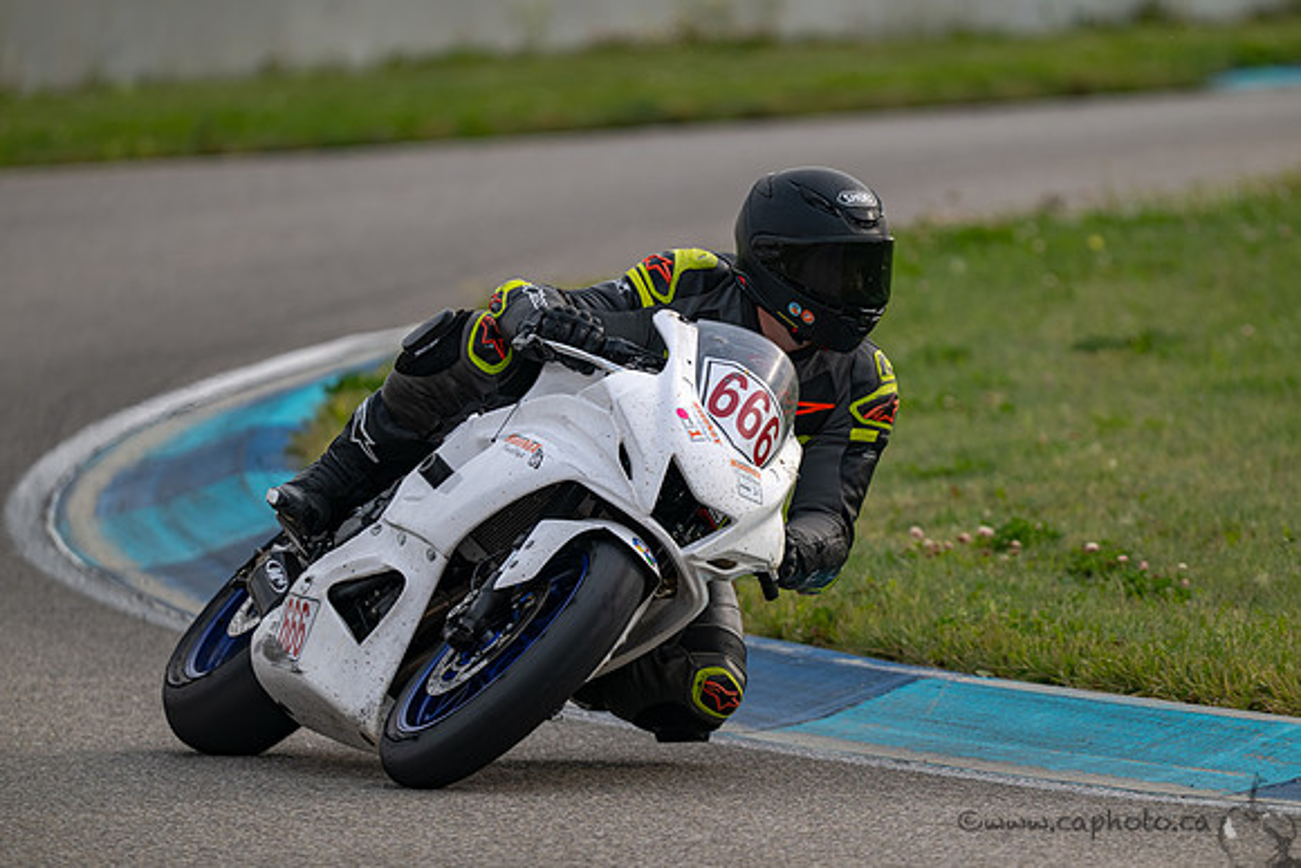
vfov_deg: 2.3
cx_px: 650
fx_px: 21687
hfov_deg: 3.4
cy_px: 434
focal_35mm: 600
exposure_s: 1/1250
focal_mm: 600
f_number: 6.3
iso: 320
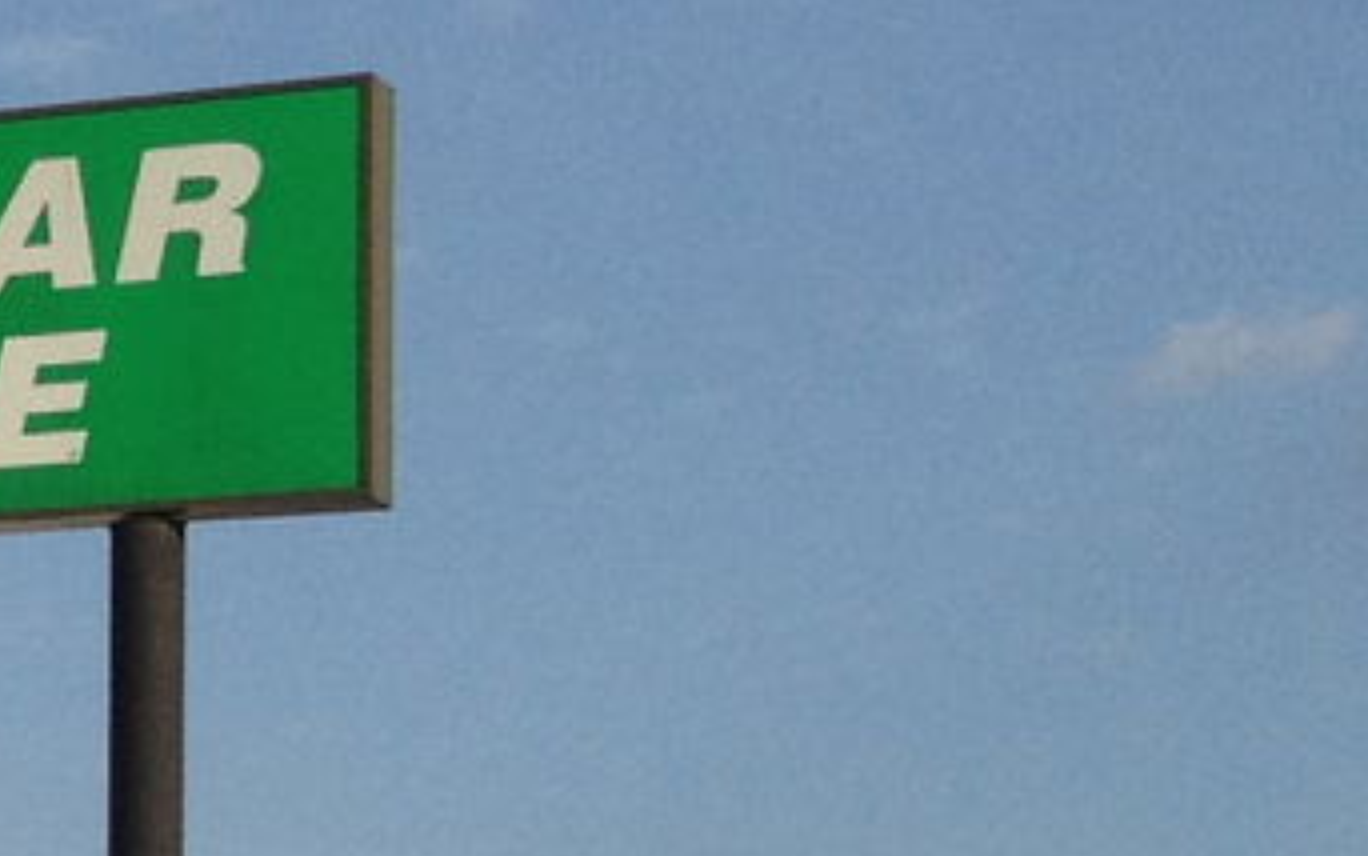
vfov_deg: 6.3
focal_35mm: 208
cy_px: 632
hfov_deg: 8.9
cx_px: -2148
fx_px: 7757
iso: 64
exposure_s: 1/2045
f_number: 2.4
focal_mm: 4.28
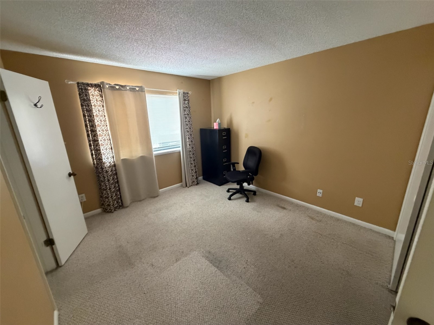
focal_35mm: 14
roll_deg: +1.7
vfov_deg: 85.7
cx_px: 217
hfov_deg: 102.1
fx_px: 176
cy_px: 162
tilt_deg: -15.9
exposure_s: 1/60
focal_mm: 2.22
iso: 640
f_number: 2.2
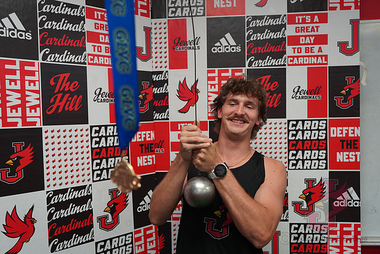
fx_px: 327
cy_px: 127
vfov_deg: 42.3
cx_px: 190
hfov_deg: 60.3
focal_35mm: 31
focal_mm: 31
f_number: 4
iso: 1000
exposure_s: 1/160
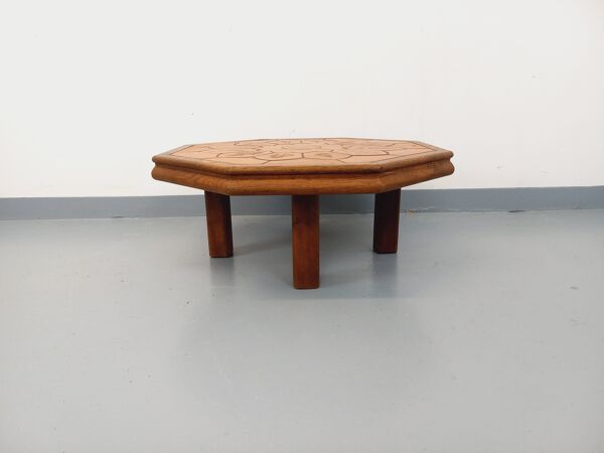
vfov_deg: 54.9
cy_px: 226
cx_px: 302
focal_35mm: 25
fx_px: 436
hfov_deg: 69.4
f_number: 1.8
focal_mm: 4.65
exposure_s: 1/50
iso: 160
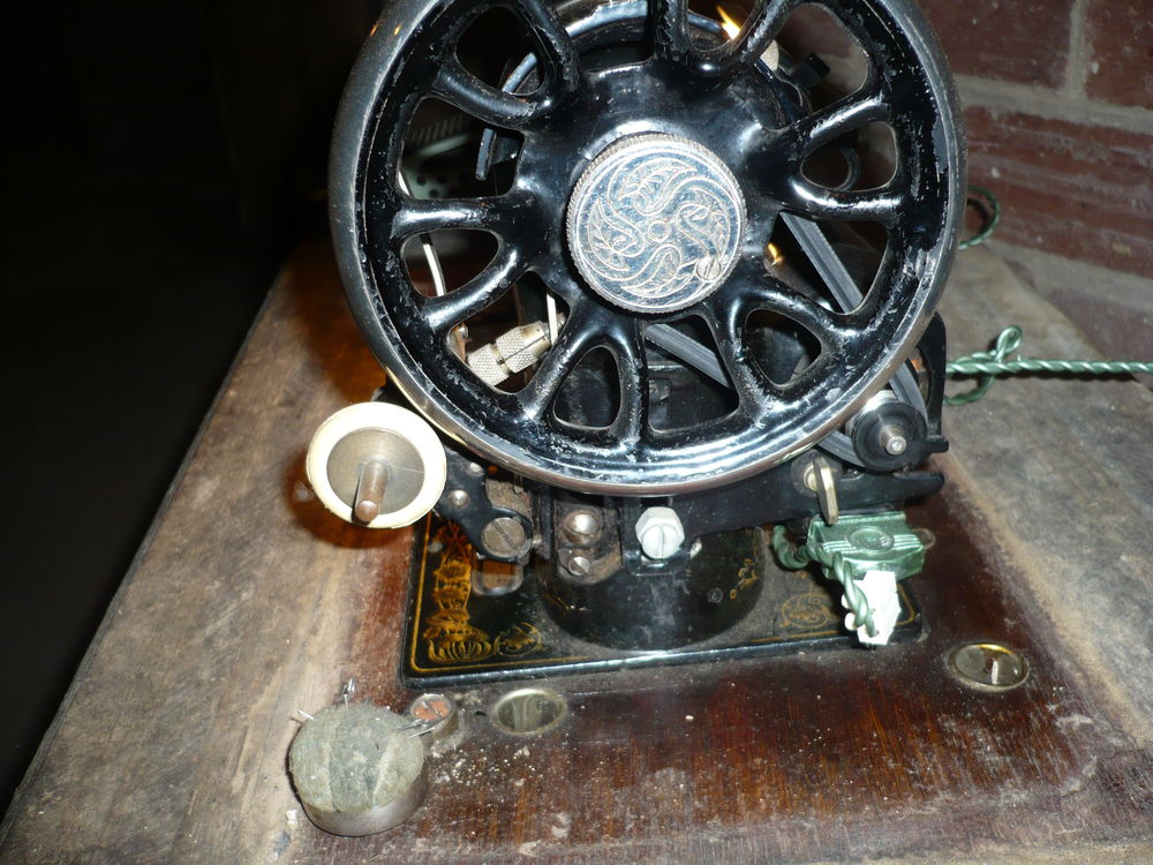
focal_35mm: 35
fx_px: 1166
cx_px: 576
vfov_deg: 40.7
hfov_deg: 52.6
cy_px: 432
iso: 100
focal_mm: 5.8
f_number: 2.8
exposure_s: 1/30
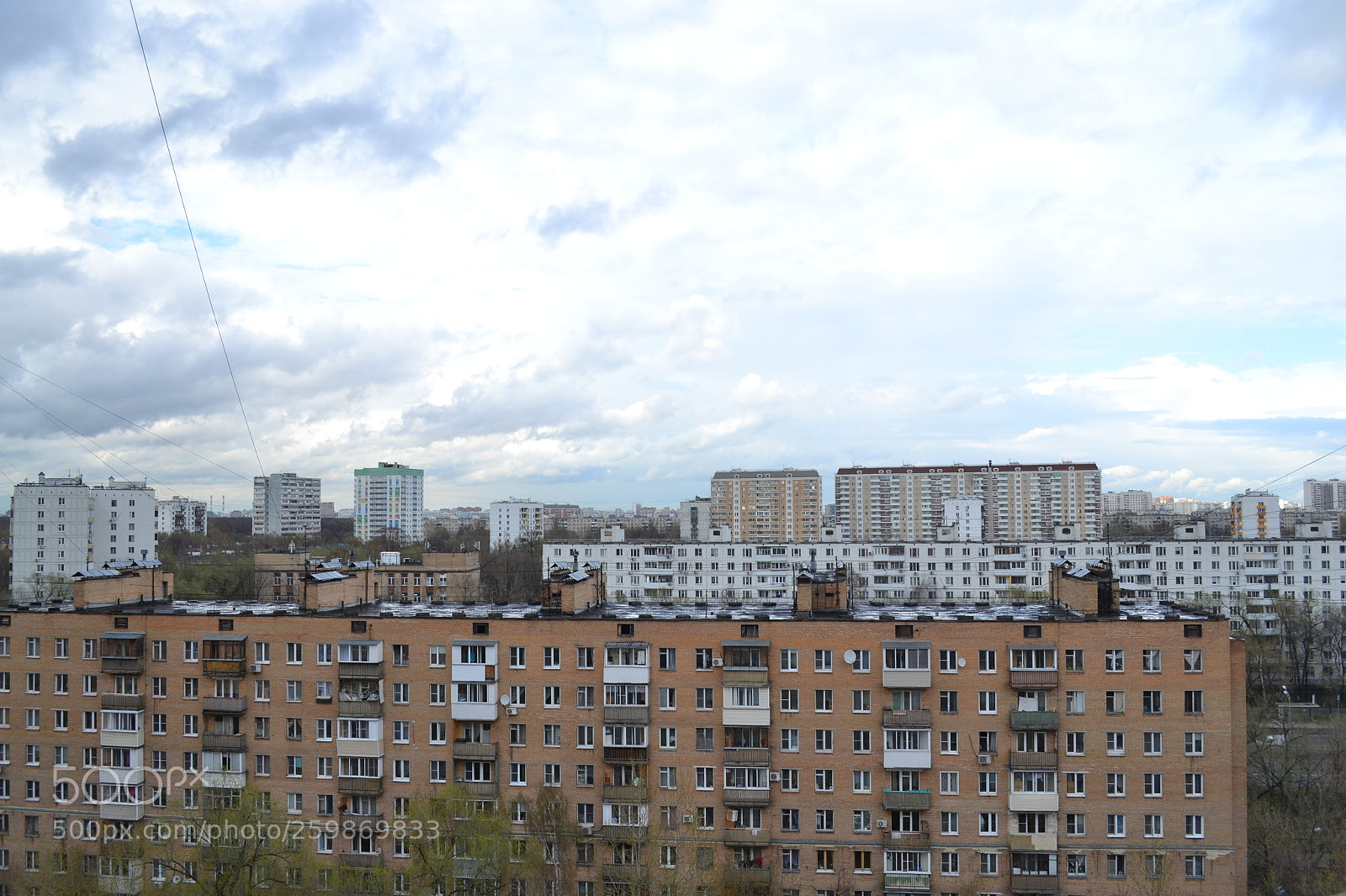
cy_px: 448
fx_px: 1121
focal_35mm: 30
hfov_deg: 61.9
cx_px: 673
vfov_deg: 43.6
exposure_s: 1/200
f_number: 7.1
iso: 100
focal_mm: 20
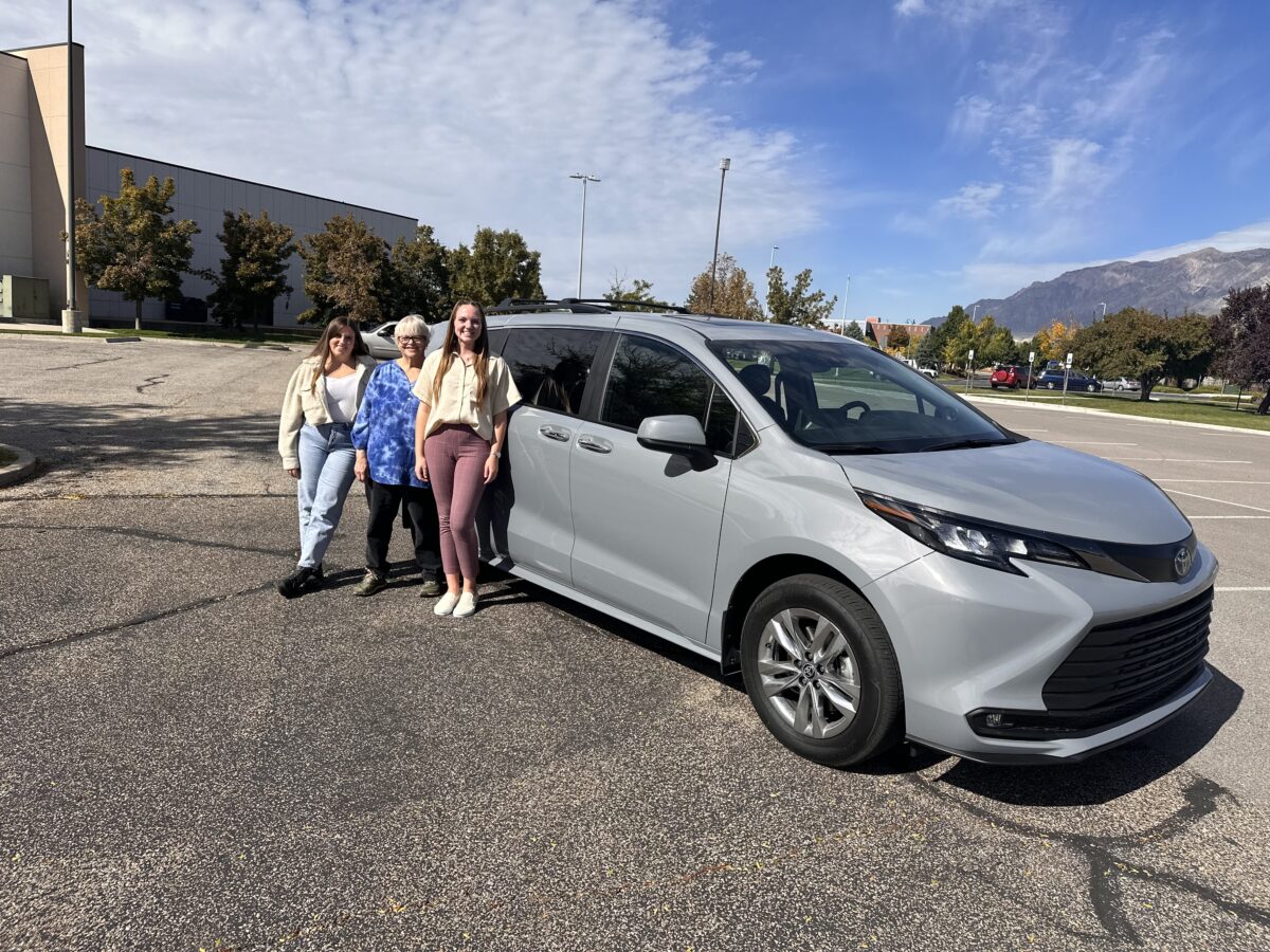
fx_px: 881
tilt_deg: -7.4
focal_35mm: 24
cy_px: 476
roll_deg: -3.8
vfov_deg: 56.8
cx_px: 635
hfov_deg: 71.6
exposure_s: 1/6623
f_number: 1.78
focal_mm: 6.86
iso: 80
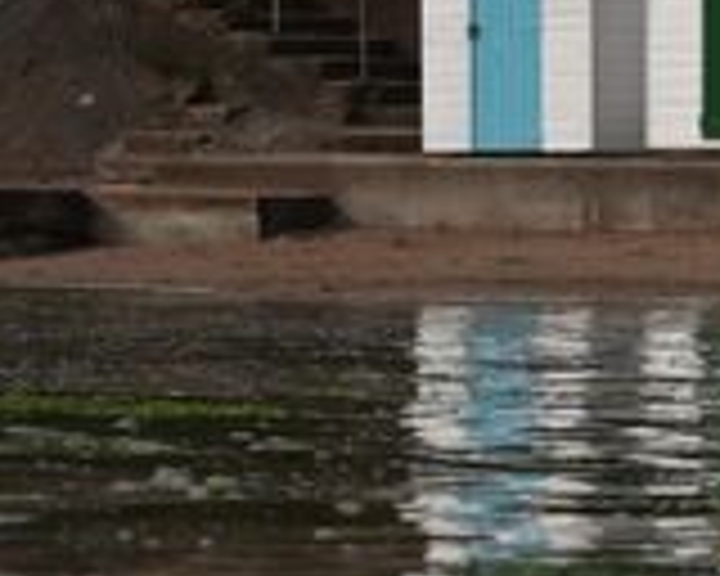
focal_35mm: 564
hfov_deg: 3.4
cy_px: -200
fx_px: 12018
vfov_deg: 2.7
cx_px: -513
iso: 100
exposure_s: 1/640
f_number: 6.3
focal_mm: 50
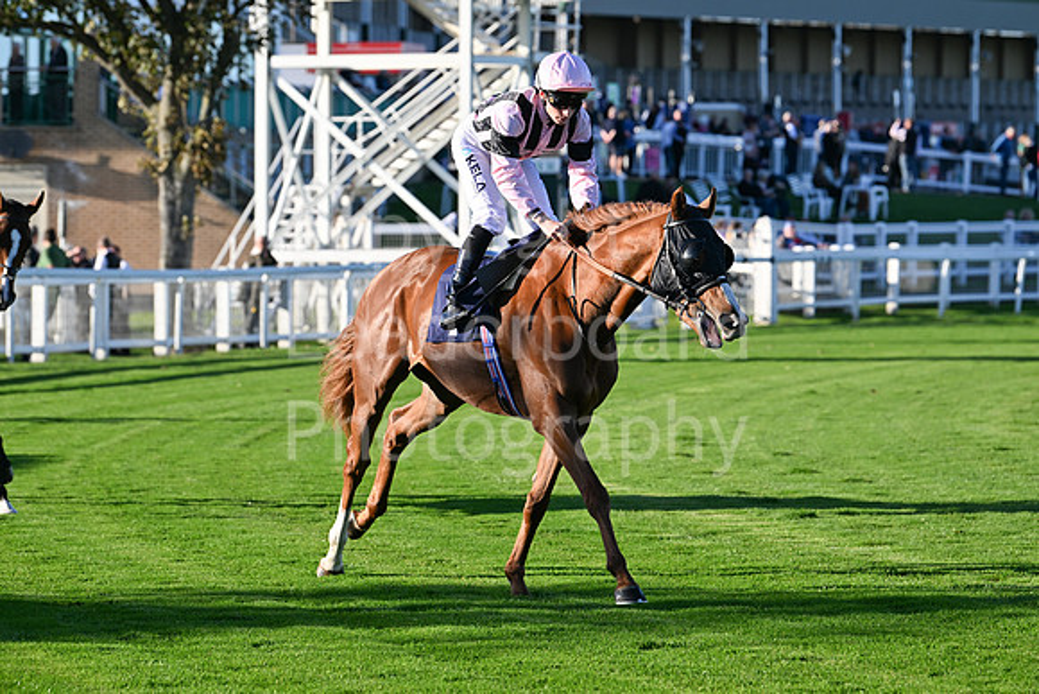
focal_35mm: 185
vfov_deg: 7.4
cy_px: 347
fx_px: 5340
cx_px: 520
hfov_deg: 11.1
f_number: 5.6
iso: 400
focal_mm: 185
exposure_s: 1/1250
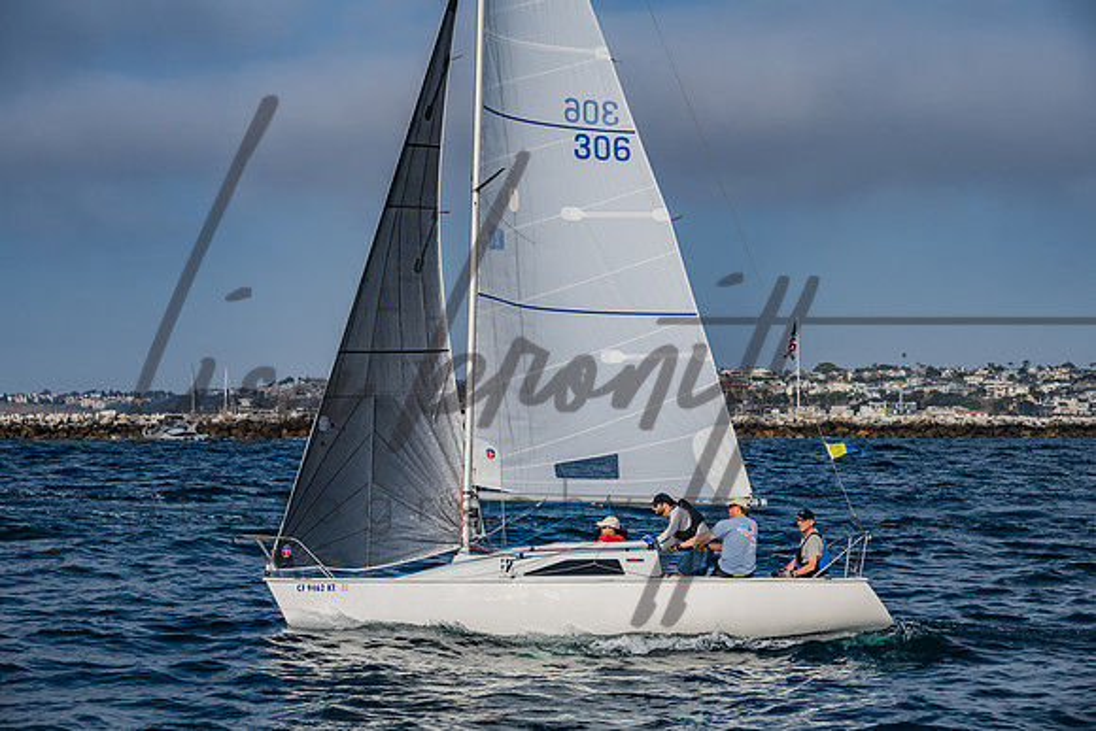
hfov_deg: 22.4
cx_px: 548
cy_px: 366
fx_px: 2771
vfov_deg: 15.0
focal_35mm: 91
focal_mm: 91
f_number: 9
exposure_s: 1/2000
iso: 400
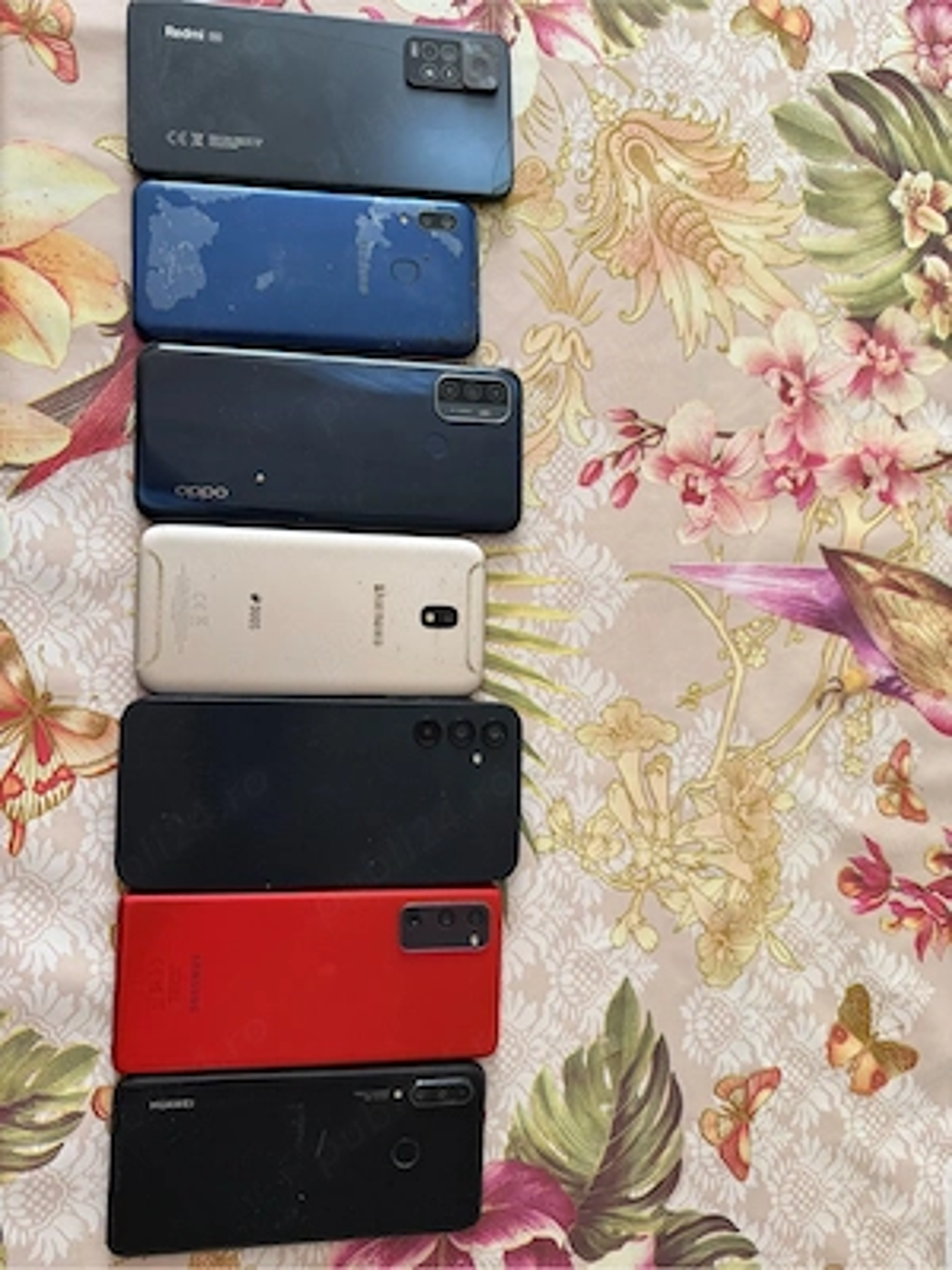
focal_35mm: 24
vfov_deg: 71.6
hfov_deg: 56.8
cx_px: 476
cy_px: 635
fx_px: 880
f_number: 1.78
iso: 125
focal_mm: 6.76
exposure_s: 1/121
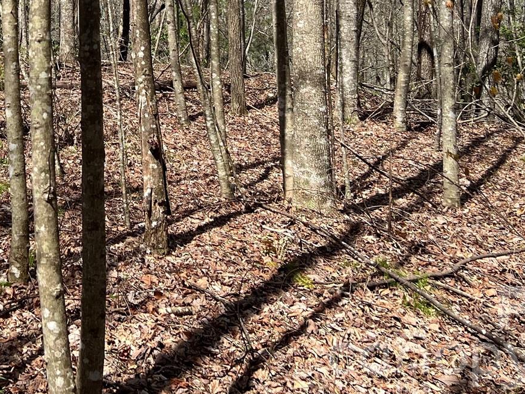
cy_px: -58
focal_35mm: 61
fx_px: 925
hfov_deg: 30.6
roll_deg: -0.6
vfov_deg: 22.4
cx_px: 75
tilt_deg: +8.5
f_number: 1.5
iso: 50
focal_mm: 5.7
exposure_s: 1/2762
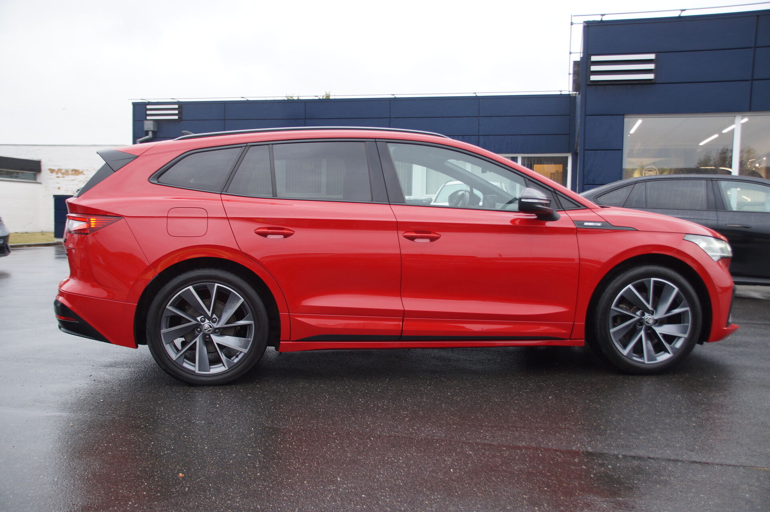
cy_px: 256
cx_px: 385
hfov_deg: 53.2
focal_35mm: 36
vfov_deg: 36.8
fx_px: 770
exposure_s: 1/60
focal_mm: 24
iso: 160
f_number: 4
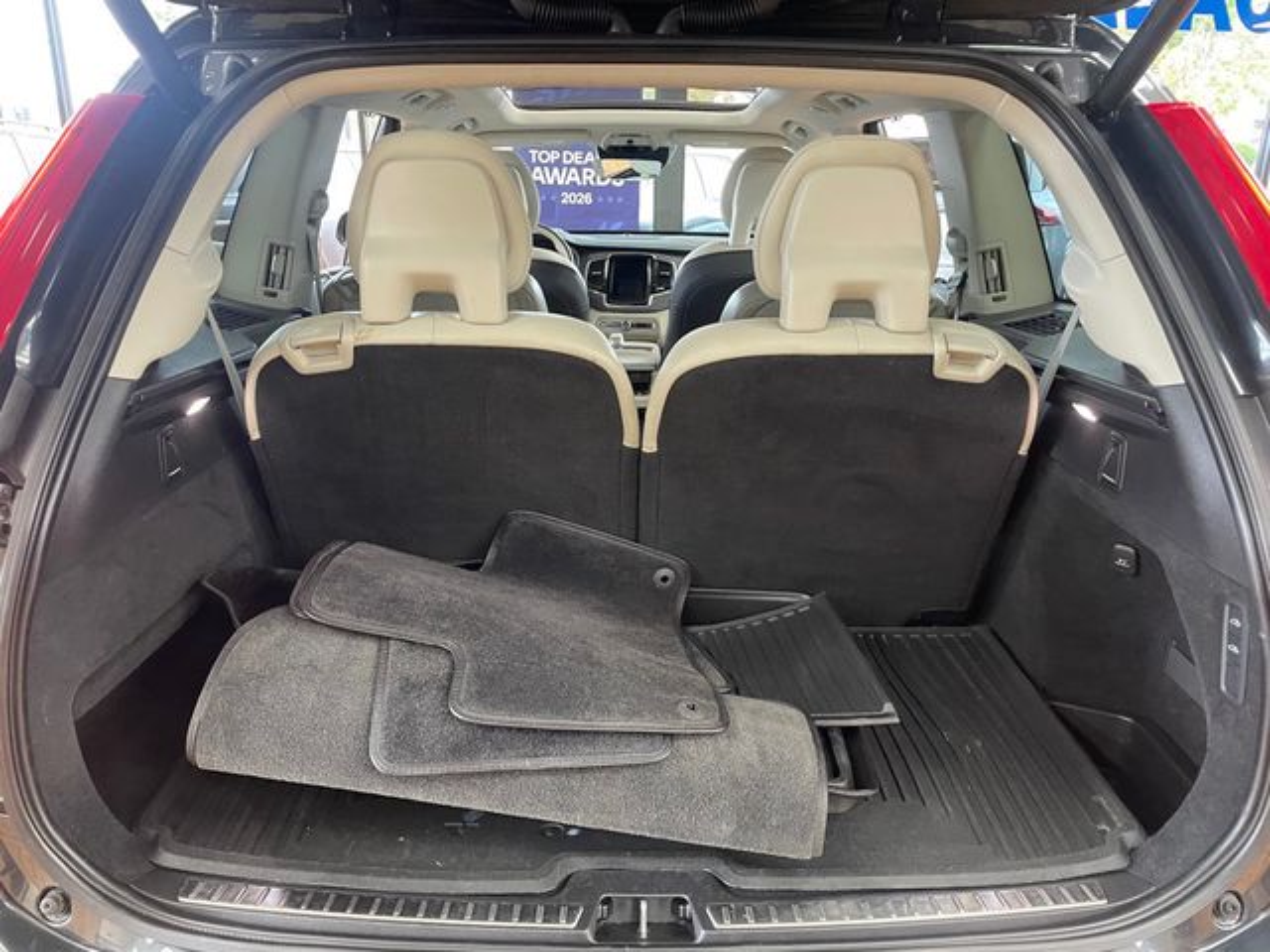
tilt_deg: -19.7
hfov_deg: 67.3
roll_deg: -1.0
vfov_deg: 53.1
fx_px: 954
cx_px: 635
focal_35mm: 26
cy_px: 476
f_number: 1.6
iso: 320
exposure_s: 1/60
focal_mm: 4.2
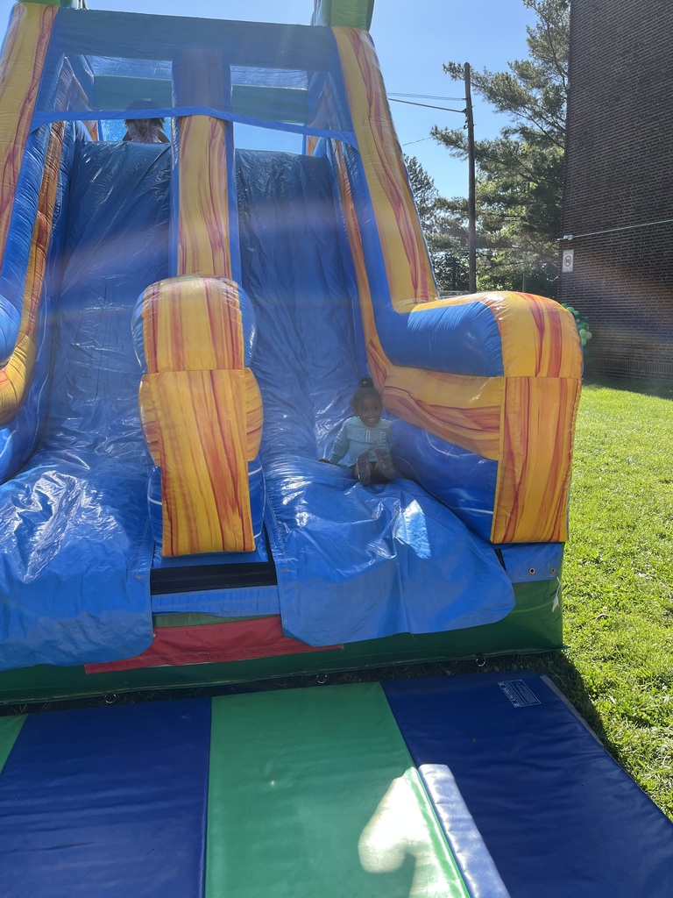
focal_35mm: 26
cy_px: 449
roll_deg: +0.7
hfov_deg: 53.1
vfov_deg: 67.3
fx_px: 674
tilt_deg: -11.0
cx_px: 336
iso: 50
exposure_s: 1/1028
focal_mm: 5.1
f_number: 1.6
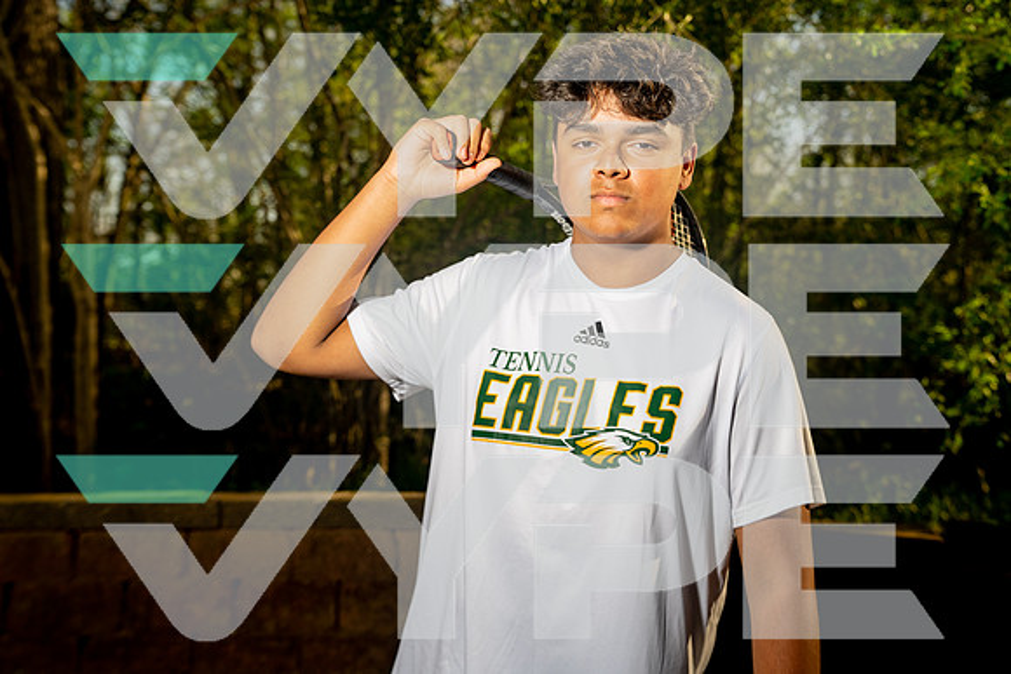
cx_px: 506
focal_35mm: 45
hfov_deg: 43.6
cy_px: 337
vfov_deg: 29.9
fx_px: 1264
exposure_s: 1/250
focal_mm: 45
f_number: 4.5
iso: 125
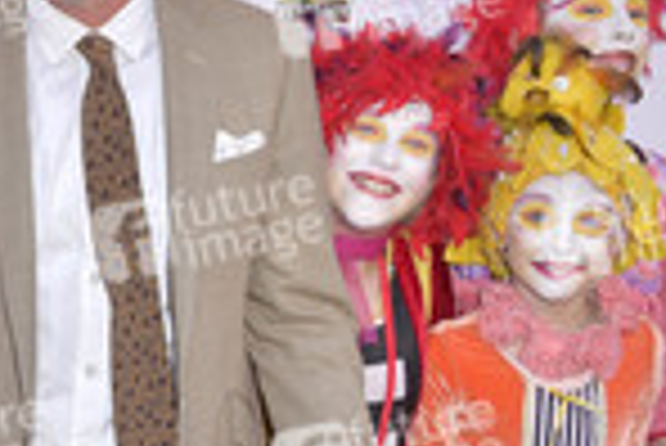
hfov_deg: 19.5
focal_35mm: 97
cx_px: -184
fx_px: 1796
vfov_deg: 14.1
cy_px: 342
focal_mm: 32
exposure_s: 1/200
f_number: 7.1
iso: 200
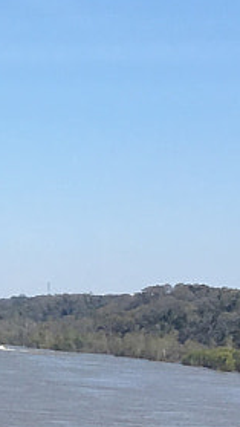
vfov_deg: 11.8
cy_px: 410
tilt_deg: -3.4
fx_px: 2047
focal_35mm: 181
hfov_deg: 6.2
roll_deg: -2.8
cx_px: -469
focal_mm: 4.15
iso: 25
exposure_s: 1/1923
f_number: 2.2
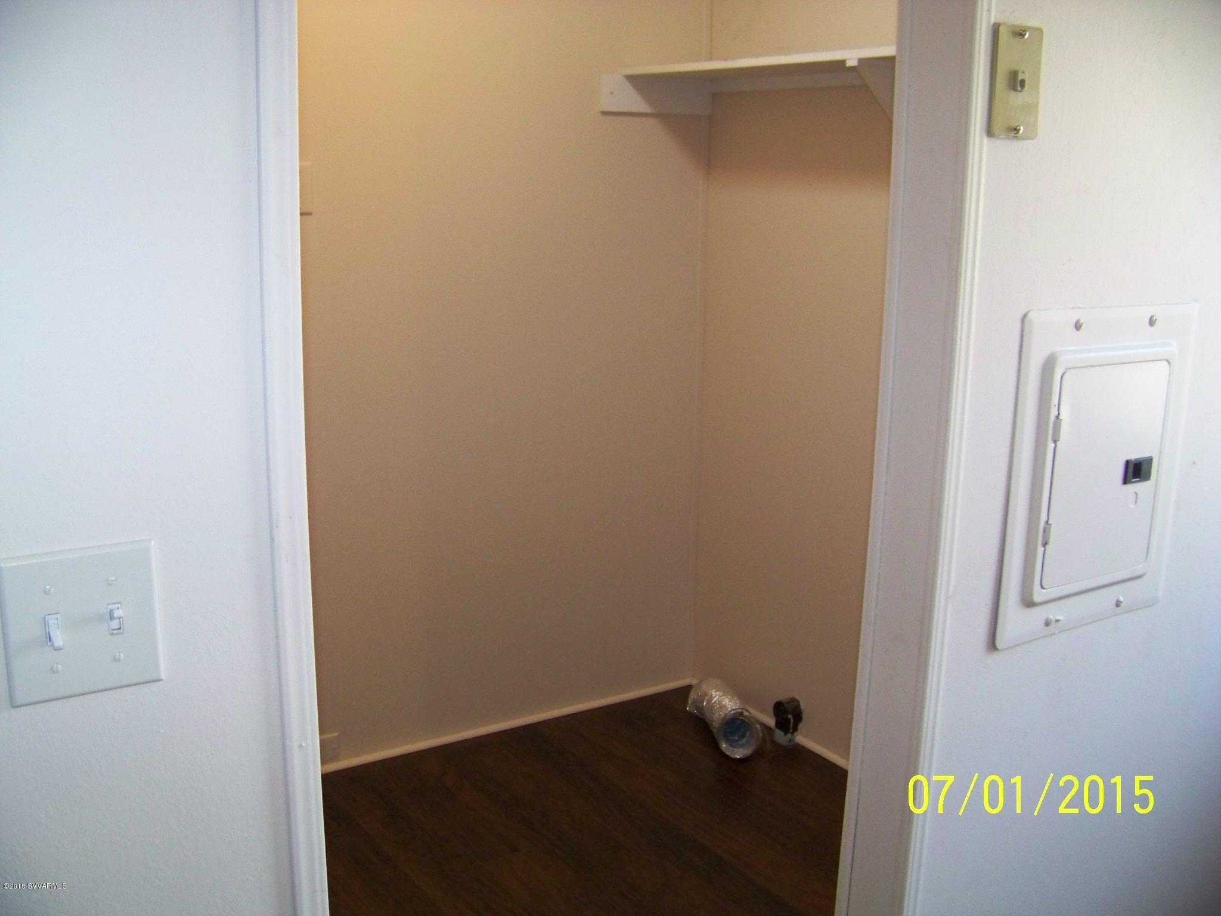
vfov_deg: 39.7
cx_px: 610
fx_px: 1270
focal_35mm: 36
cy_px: 458
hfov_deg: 51.4
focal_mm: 5.85
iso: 200
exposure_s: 1/30
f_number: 2.8
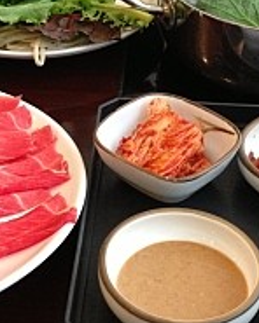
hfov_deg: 17.6
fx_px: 834
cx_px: 70
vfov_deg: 21.6
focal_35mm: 87
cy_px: 46
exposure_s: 1/20
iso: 200
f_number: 2.4
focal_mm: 4.13
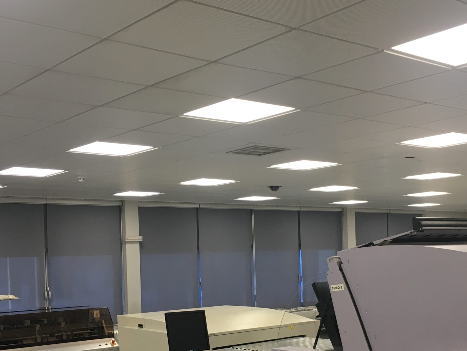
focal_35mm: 50
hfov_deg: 38.2
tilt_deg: +0.6
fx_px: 675
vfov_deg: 28.8
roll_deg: +2.1
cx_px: 247
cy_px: 252
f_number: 2.2
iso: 40
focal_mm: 4.15
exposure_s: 1/33
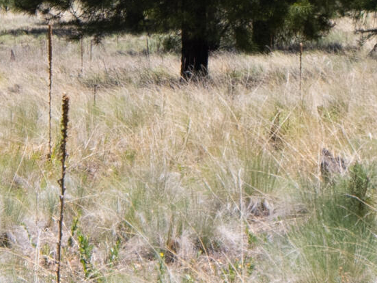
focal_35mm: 251
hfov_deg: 7.9
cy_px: -75
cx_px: 145
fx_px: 2734
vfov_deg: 5.9
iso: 200
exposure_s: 1/250
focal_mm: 24
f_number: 6.3
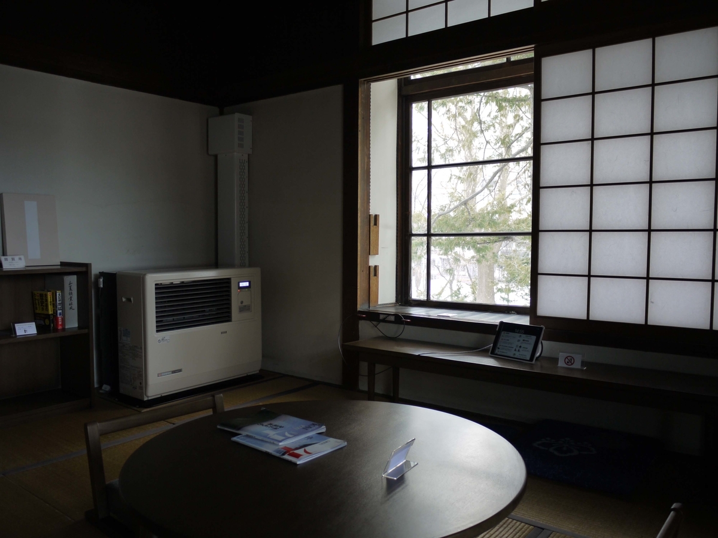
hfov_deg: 63.4
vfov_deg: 49.7
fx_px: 581
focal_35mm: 28
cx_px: 359
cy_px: 269
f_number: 3.5
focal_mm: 14
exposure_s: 1/30
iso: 160
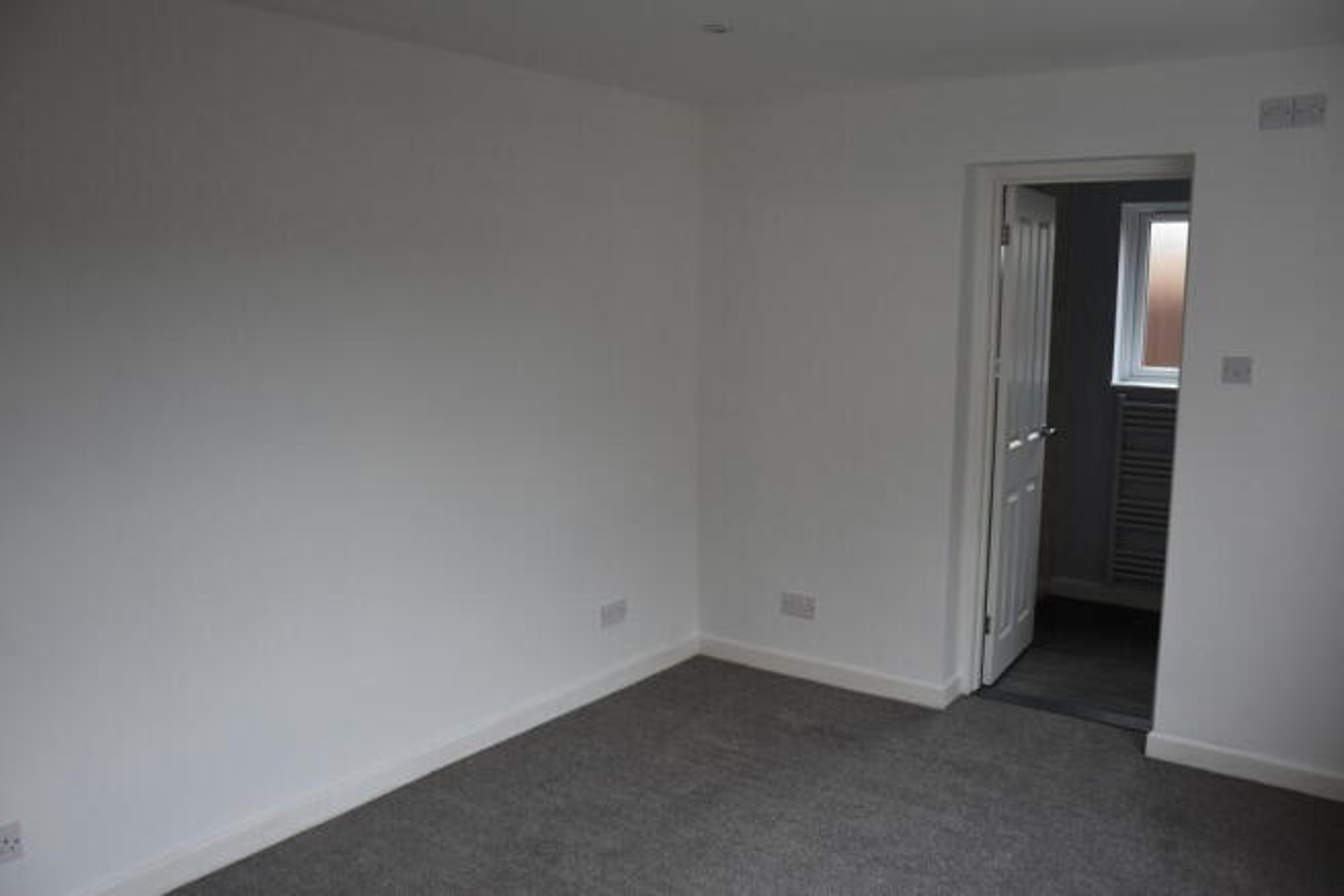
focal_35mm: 27
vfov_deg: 48.0
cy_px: 448
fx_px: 1008
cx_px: 672
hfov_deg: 67.4
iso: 400
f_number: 4.5
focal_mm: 18
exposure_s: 1/80
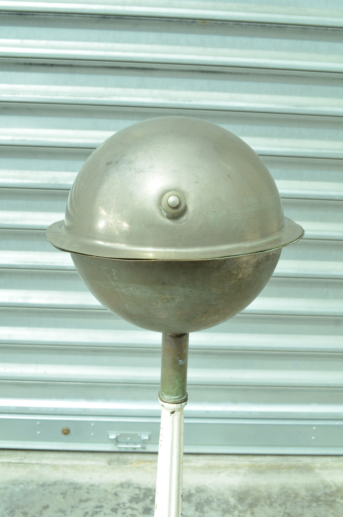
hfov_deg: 34.1
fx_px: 560
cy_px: 258
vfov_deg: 49.6
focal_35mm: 39
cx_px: 172
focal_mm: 26
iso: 125
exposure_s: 1/125
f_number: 8
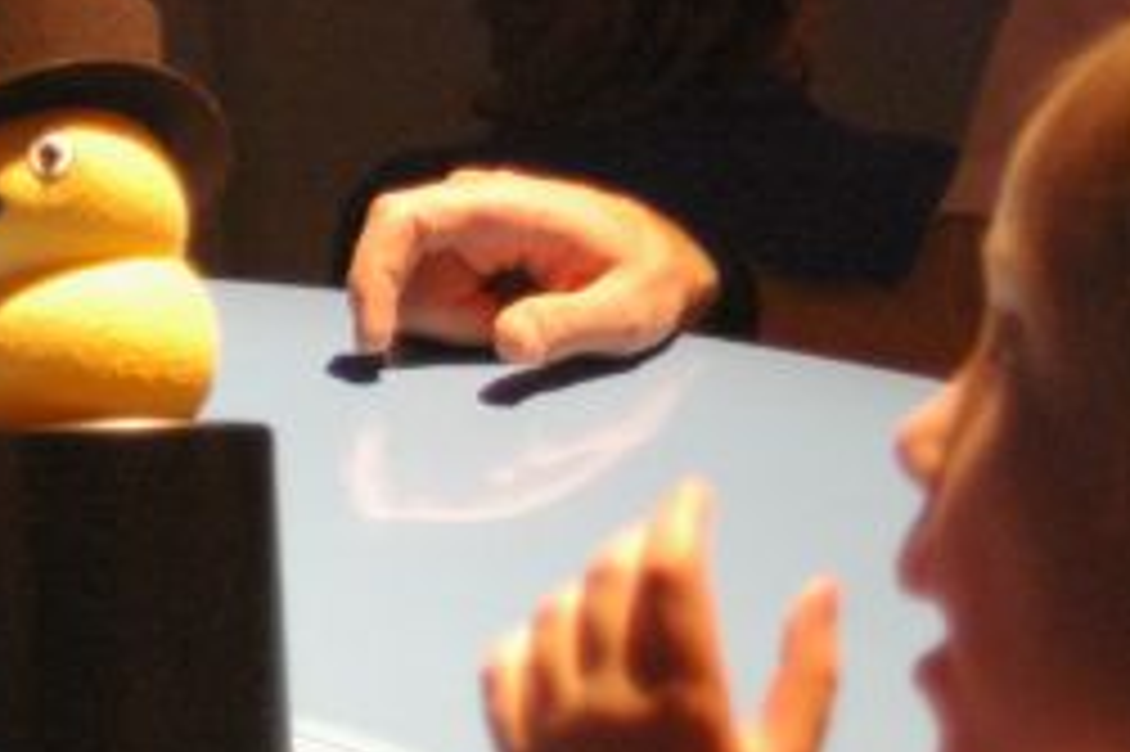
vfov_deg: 5.7
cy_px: 207
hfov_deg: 8.5
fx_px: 7497
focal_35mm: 239
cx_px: -495
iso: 1600
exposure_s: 1/60
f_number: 4.5
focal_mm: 50
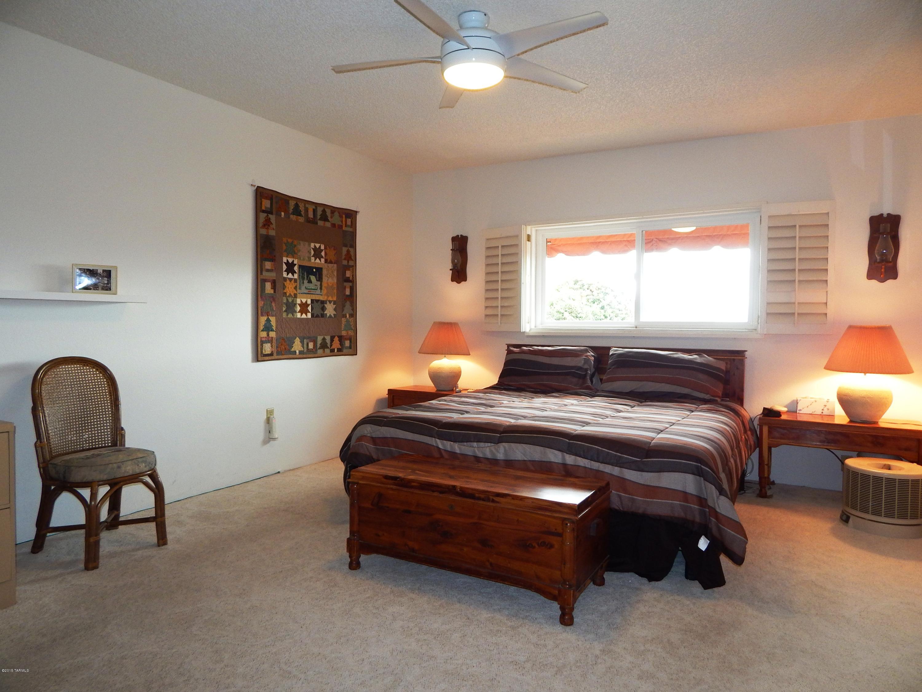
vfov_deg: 61.1
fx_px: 586
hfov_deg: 76.4
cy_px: 346
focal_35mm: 22
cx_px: 461
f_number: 3
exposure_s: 1/30
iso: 160
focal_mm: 4
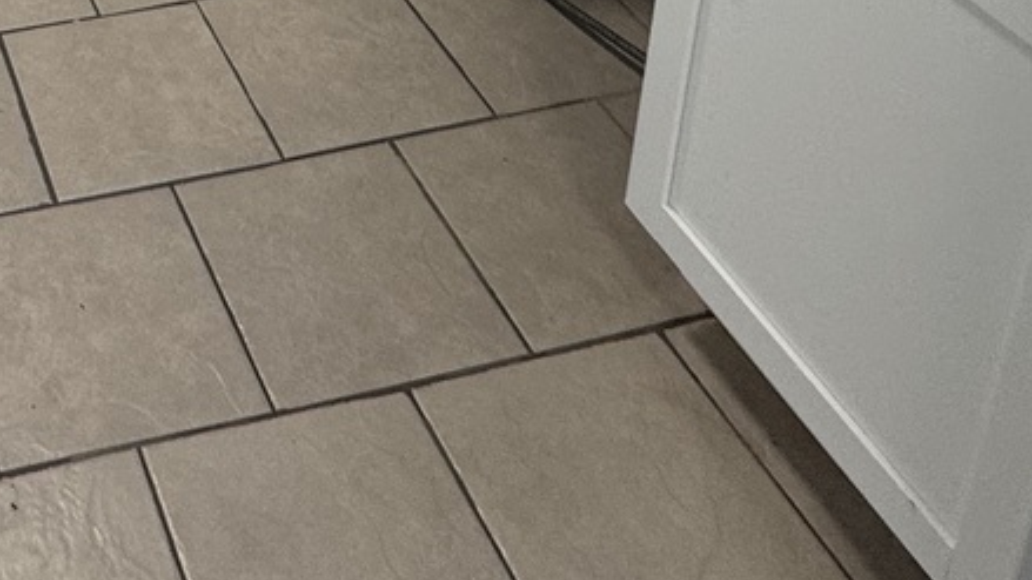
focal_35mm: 50
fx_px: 1368
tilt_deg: -16.8
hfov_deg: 35.8
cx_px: -75
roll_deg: +1.2
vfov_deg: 17.2
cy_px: -594
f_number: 2.2
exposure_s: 1/99
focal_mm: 2.22
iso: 100
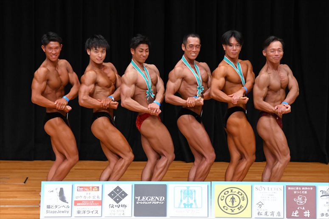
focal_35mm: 255
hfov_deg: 8.1
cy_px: 110
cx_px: 164
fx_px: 2329
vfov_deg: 5.4
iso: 3200
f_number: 5.6
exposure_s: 1/400
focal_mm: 170
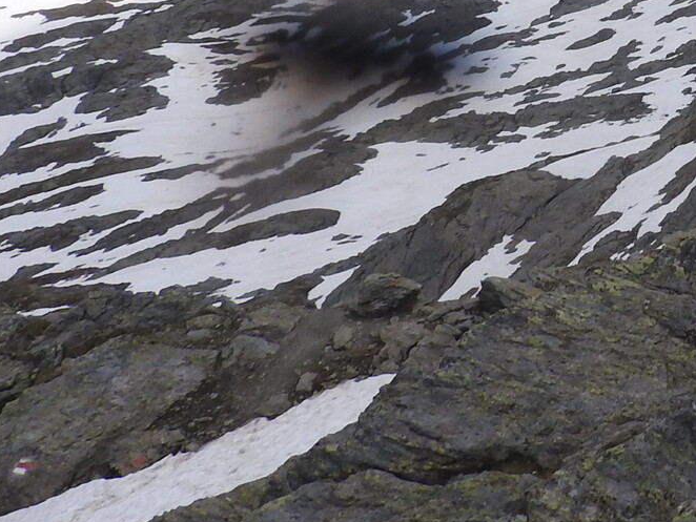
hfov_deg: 19.4
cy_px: -293
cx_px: 1070
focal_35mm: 87
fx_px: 1750
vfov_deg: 15.5
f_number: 3.8
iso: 100
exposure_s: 1/1600
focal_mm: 4.3
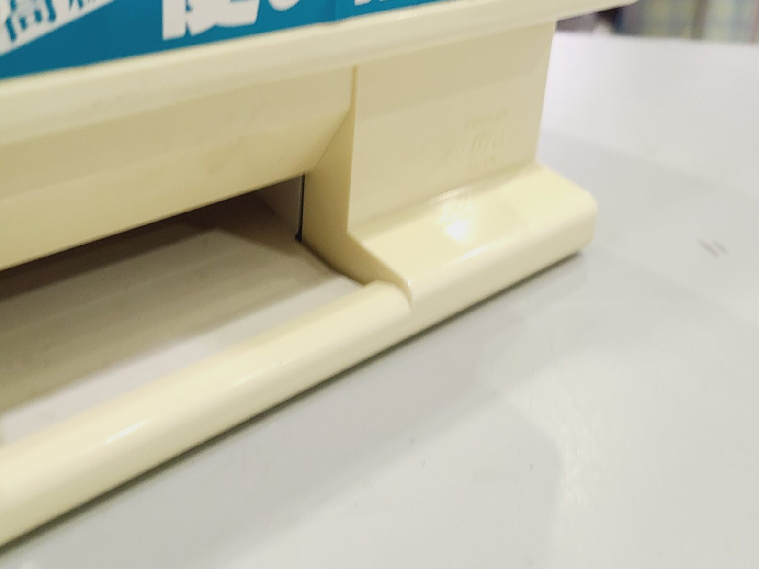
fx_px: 921
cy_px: 131
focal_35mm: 42
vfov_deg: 33.5
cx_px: 261
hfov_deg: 44.2
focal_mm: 5.4
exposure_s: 1/50
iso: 100
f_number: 1.8
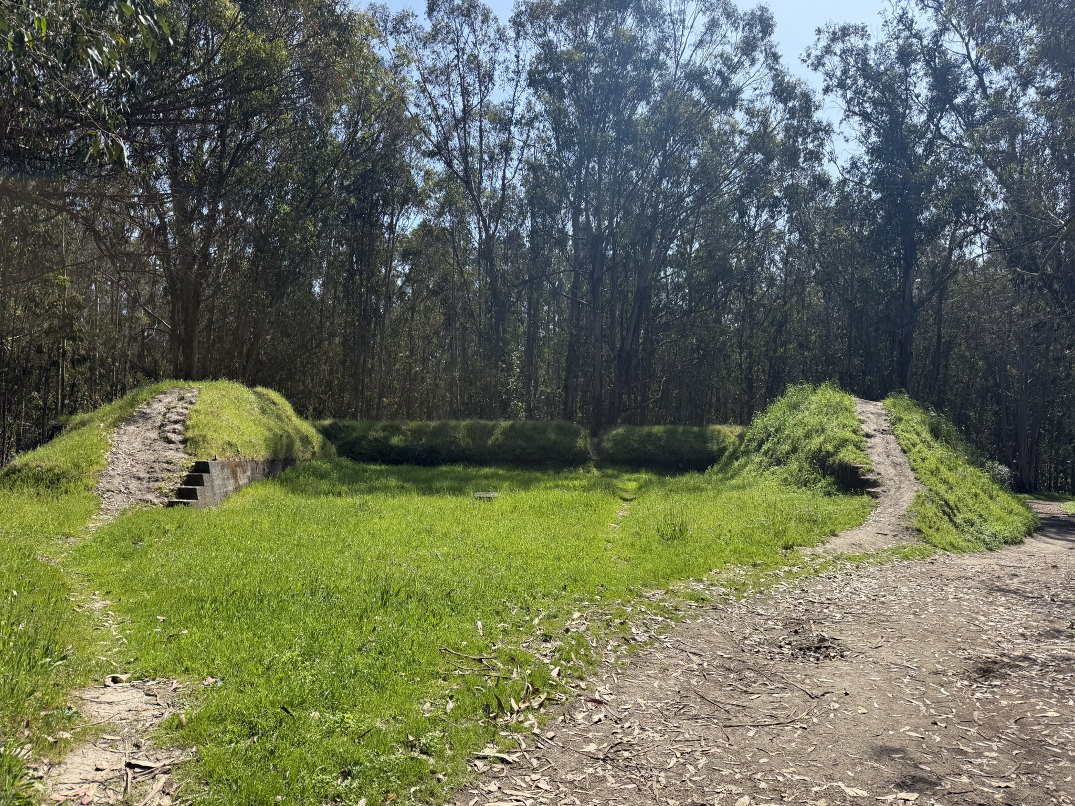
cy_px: 403
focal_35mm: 24
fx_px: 745
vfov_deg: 56.8
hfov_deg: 71.6
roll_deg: -0.7
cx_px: 538
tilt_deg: +3.3
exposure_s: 1/2907
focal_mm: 6.76
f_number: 1.78
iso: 80
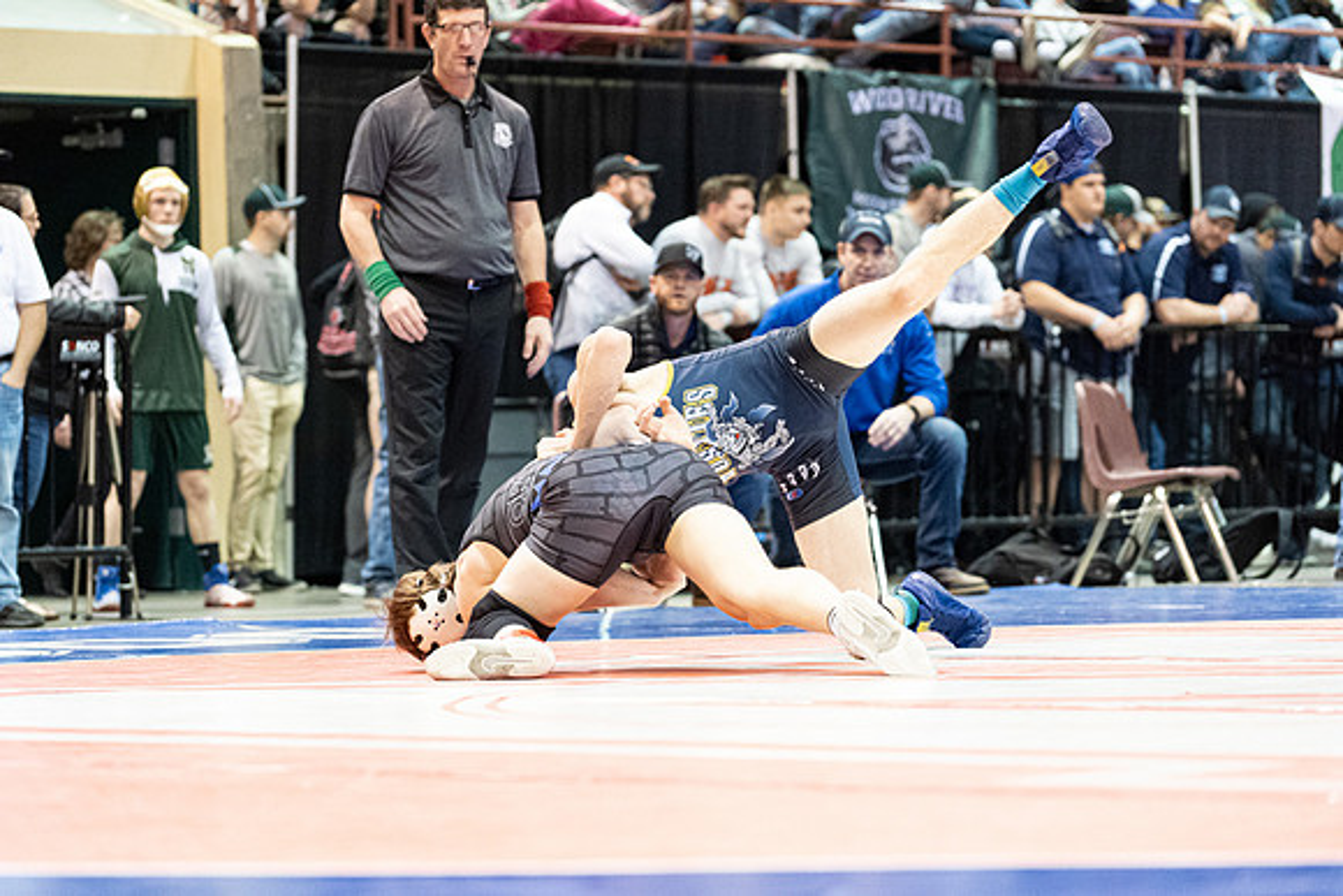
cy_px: 448
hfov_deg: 13.8
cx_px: 672
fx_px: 5560
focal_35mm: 149
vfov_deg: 9.2
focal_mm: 149
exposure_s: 1/500
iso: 12800
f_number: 4
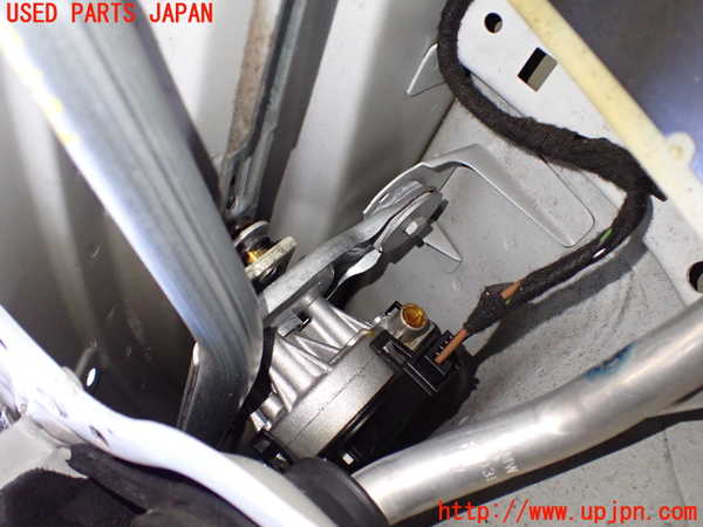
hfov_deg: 60.0
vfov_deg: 46.8
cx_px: 352
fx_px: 609
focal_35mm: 30
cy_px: 264
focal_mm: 5.4
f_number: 2.3
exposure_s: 1/60
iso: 800
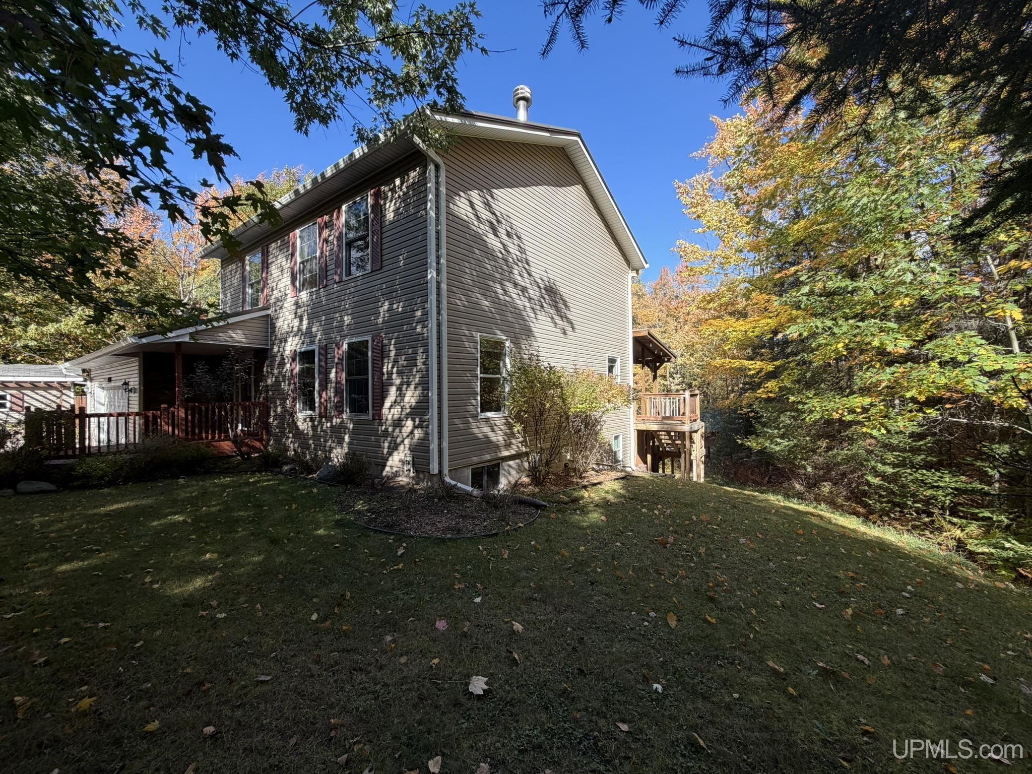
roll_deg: +0.7
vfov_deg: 85.7
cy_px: 387
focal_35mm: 14
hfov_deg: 102.1
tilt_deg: +1.1
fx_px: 417
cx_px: 516
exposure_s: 1/436
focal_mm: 2.22
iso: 64
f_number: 2.2
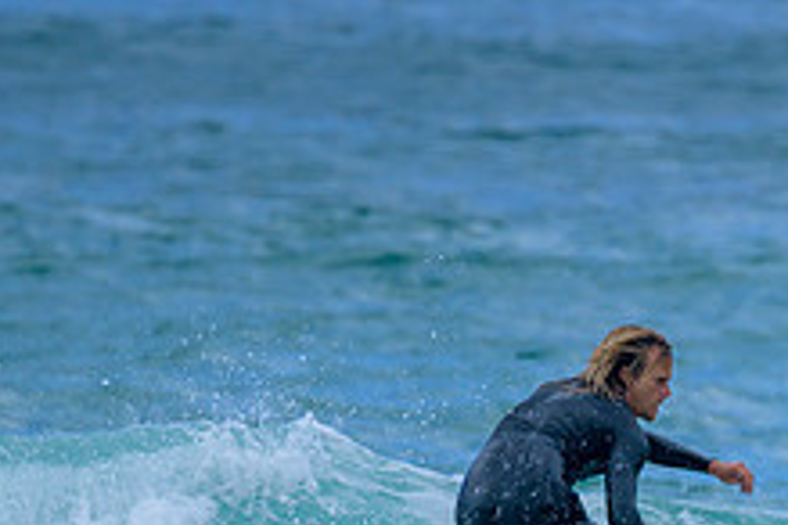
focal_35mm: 1485
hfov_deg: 1.4
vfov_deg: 0.9
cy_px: 627
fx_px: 32502
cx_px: 748
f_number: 8
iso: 400
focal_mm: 560
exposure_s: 1/2000
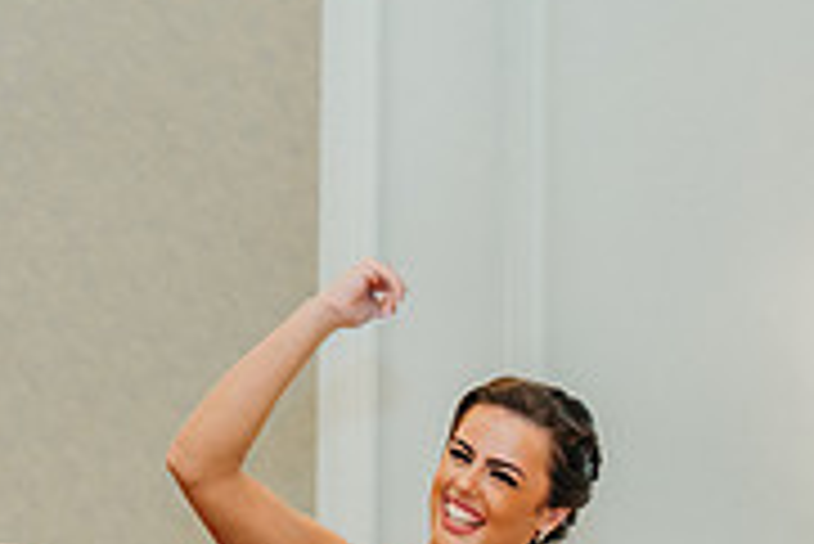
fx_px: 2534
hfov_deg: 18.2
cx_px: 499
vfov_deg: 11.7
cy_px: 838
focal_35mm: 112
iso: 1600
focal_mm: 35
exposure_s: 1/125
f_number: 2.8
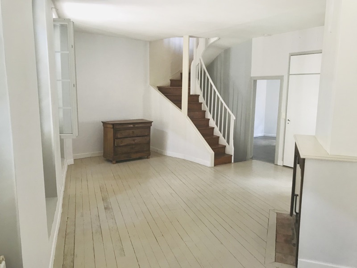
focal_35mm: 28
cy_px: 134
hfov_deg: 63.4
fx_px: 289
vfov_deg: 49.7
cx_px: 178
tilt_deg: -8.0
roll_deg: -1.4
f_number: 1.8
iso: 40
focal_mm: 3.99
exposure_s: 1/17
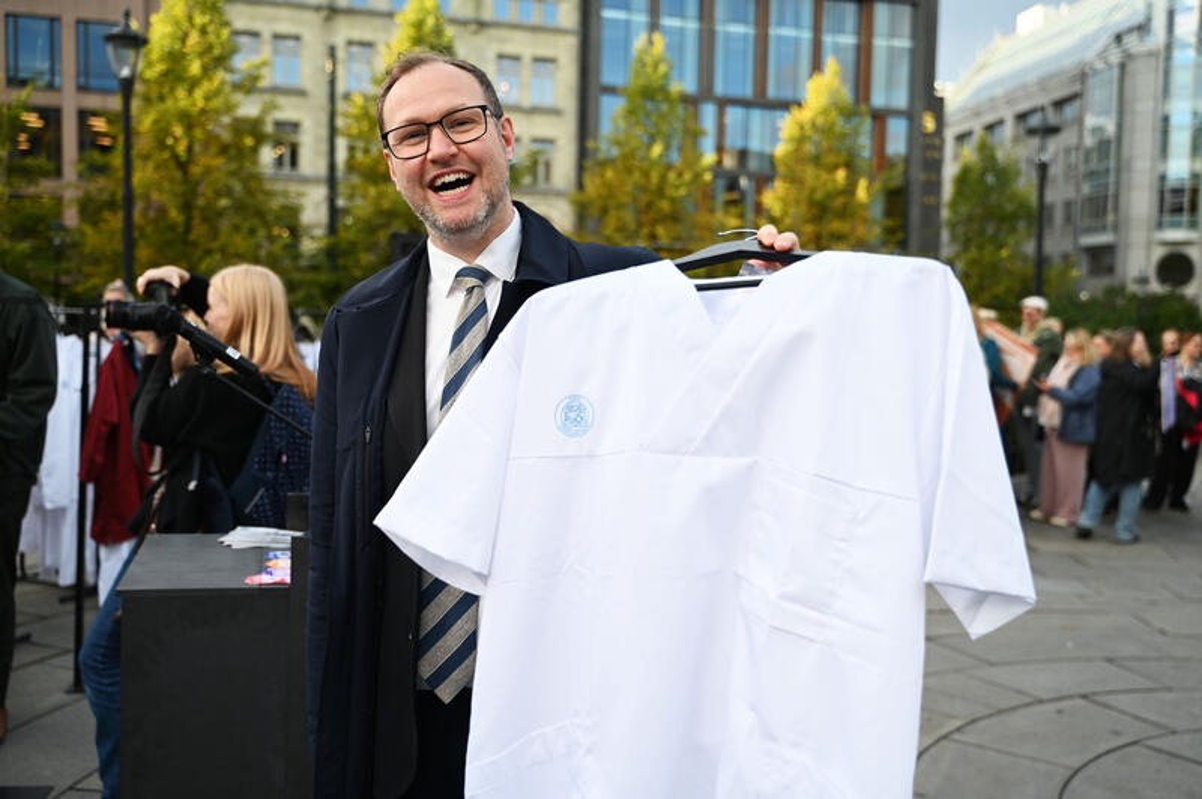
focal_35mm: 37
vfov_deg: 35.9
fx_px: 1234
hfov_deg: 51.9
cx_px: 601
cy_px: 400
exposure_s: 1/250
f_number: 2.8
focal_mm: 37
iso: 100
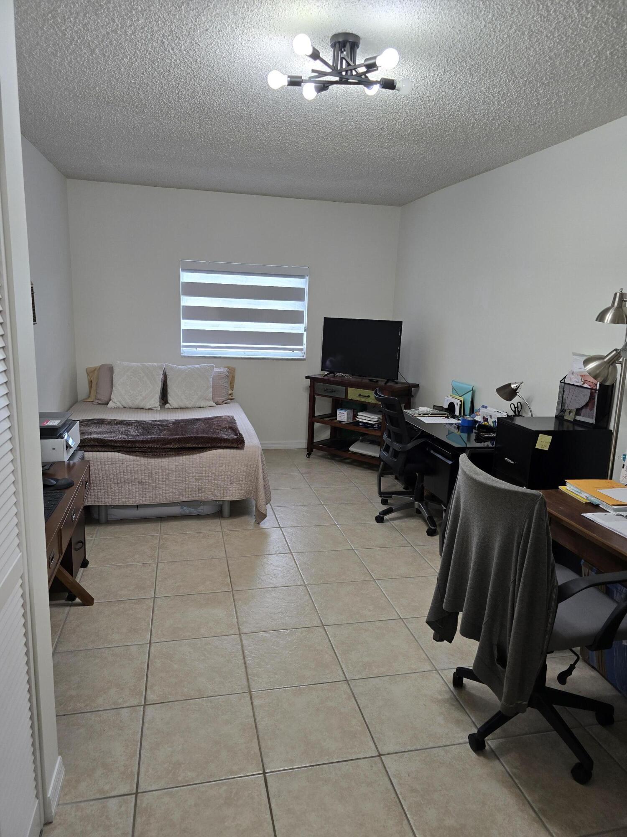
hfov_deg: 58.9
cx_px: 314
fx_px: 555
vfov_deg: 73.9
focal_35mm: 23
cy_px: 418
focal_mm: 6.3
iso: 80
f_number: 1.7
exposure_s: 1/120
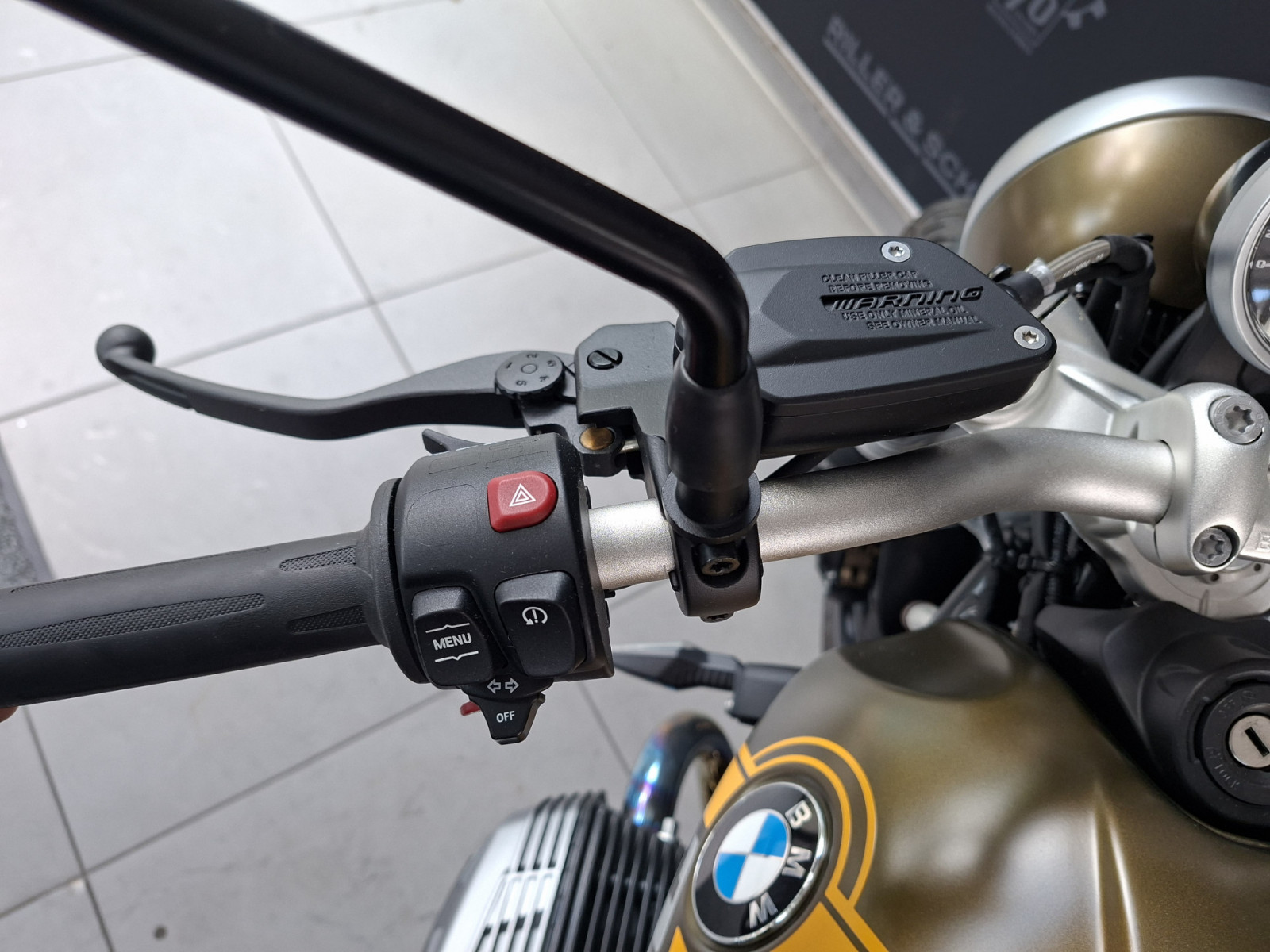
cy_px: 476
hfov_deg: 73.9
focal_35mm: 23
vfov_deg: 58.9
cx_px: 635
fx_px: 844
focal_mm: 5.54
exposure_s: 1/100
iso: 100
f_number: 1.8
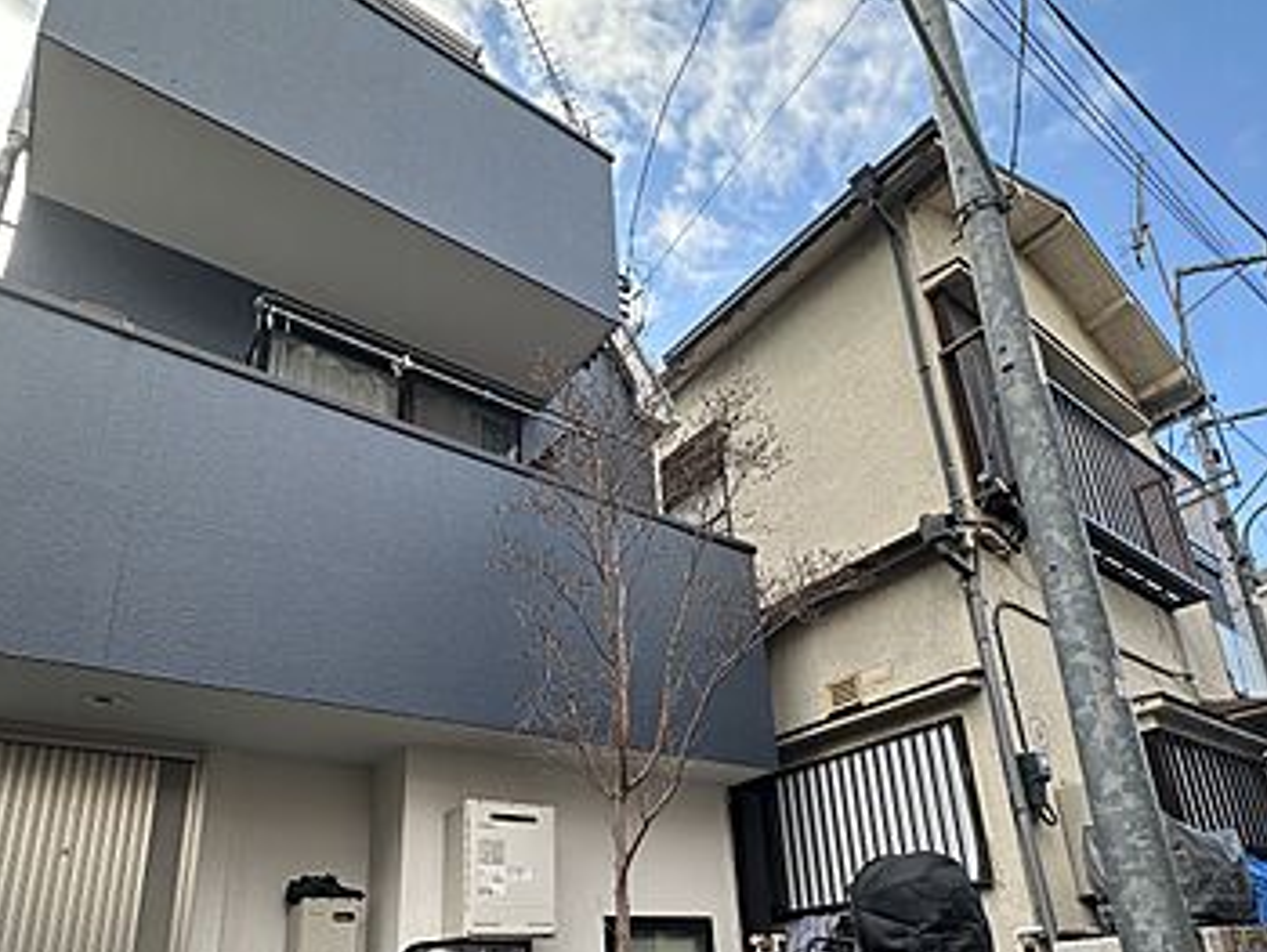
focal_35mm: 24
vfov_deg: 54.7
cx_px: 644
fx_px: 879
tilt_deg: +20.4
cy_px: 691
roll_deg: +2.9
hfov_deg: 71.6
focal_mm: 2.22
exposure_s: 1/230
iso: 40
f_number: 2.2
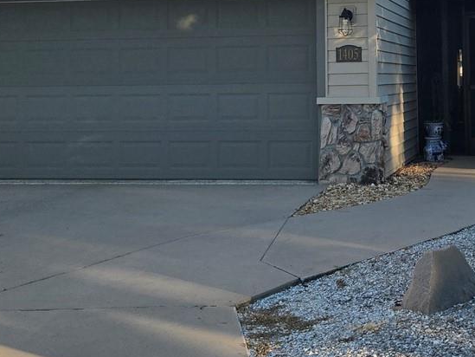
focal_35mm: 67
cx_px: 347
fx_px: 920
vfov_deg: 21.5
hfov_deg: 28.6
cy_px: 50
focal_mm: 5.4
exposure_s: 1/2921
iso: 64
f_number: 1.8
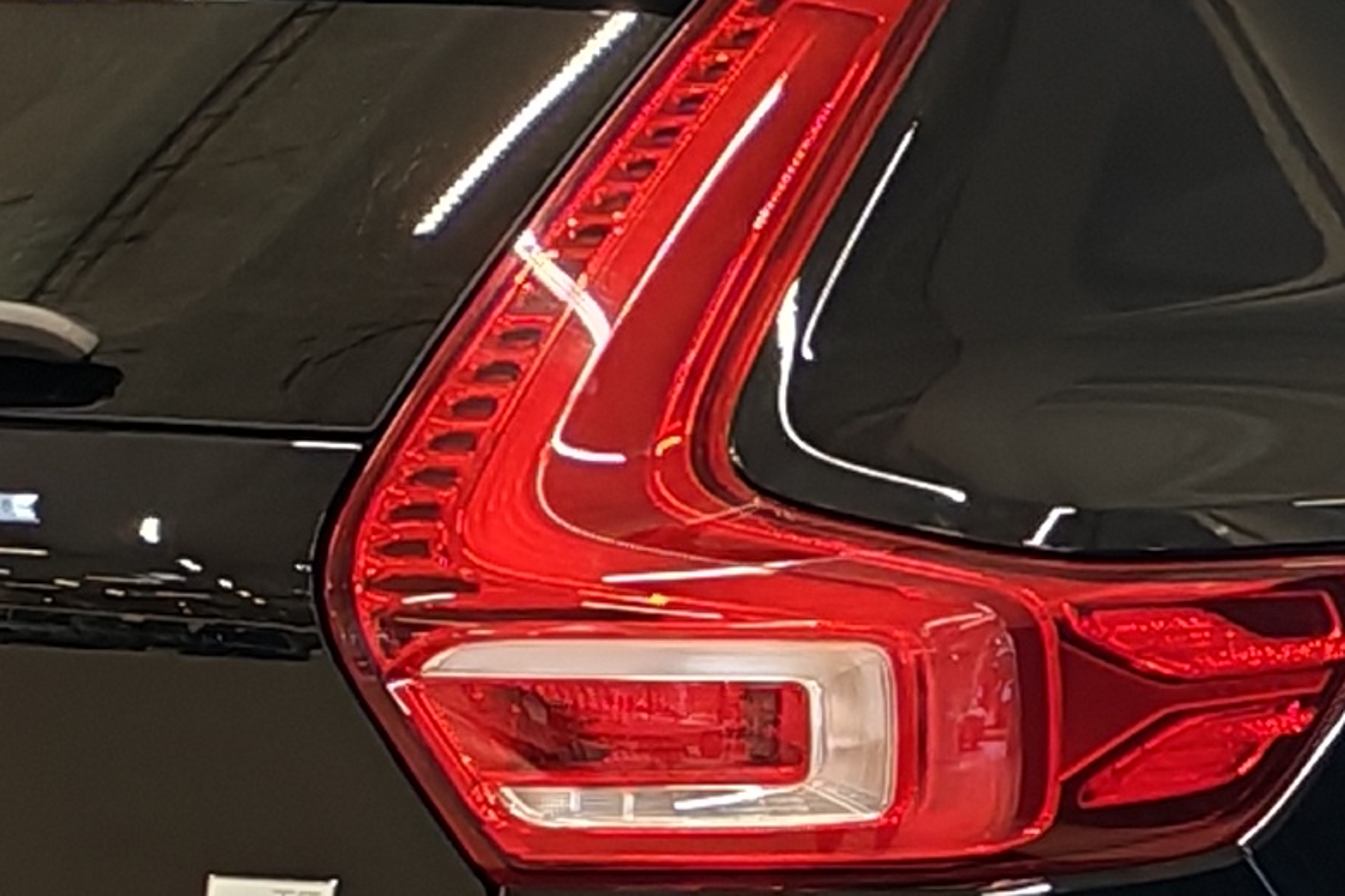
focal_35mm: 186
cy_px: 848
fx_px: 6947
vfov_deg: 7.4
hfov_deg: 11.0
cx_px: 1279
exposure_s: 1/100
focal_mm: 6.12
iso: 125
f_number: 1.9
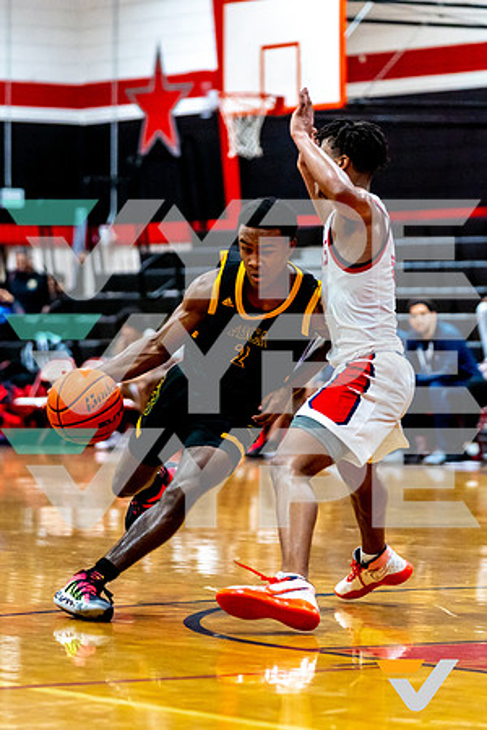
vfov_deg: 12.1
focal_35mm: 170
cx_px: 204
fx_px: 3439
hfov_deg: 8.1
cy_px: 365
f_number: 2.8
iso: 3200
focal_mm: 113
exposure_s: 1/1250
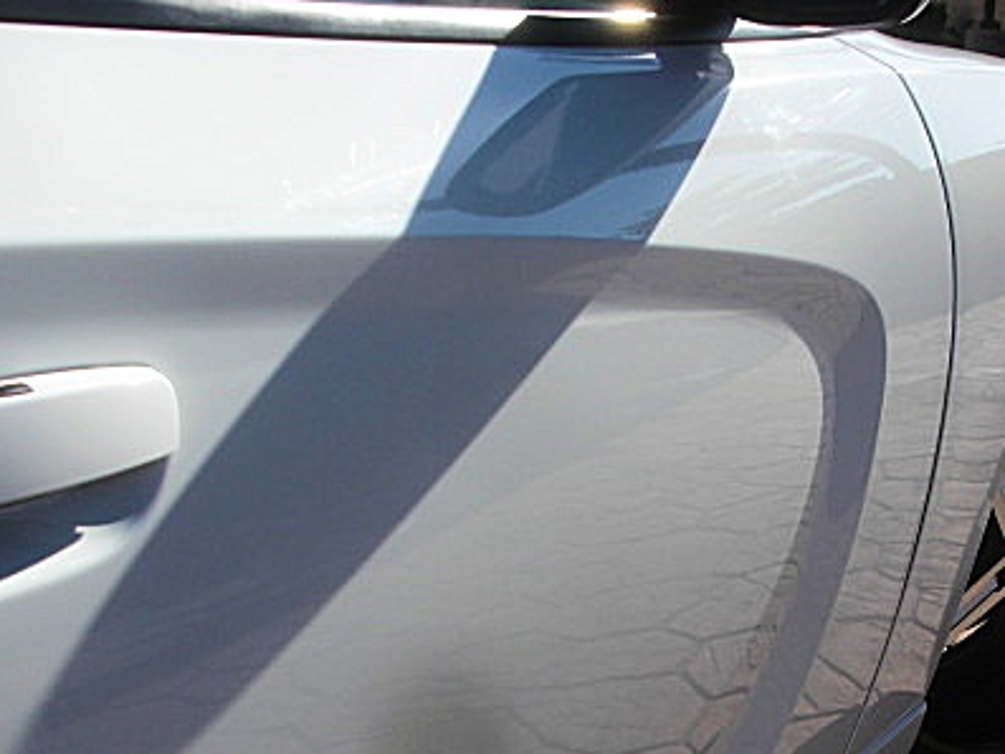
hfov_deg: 32.9
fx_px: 1684
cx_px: 676
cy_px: 605
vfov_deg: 24.8
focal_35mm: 58
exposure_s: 1/125
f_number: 7.9
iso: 50
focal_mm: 6.3
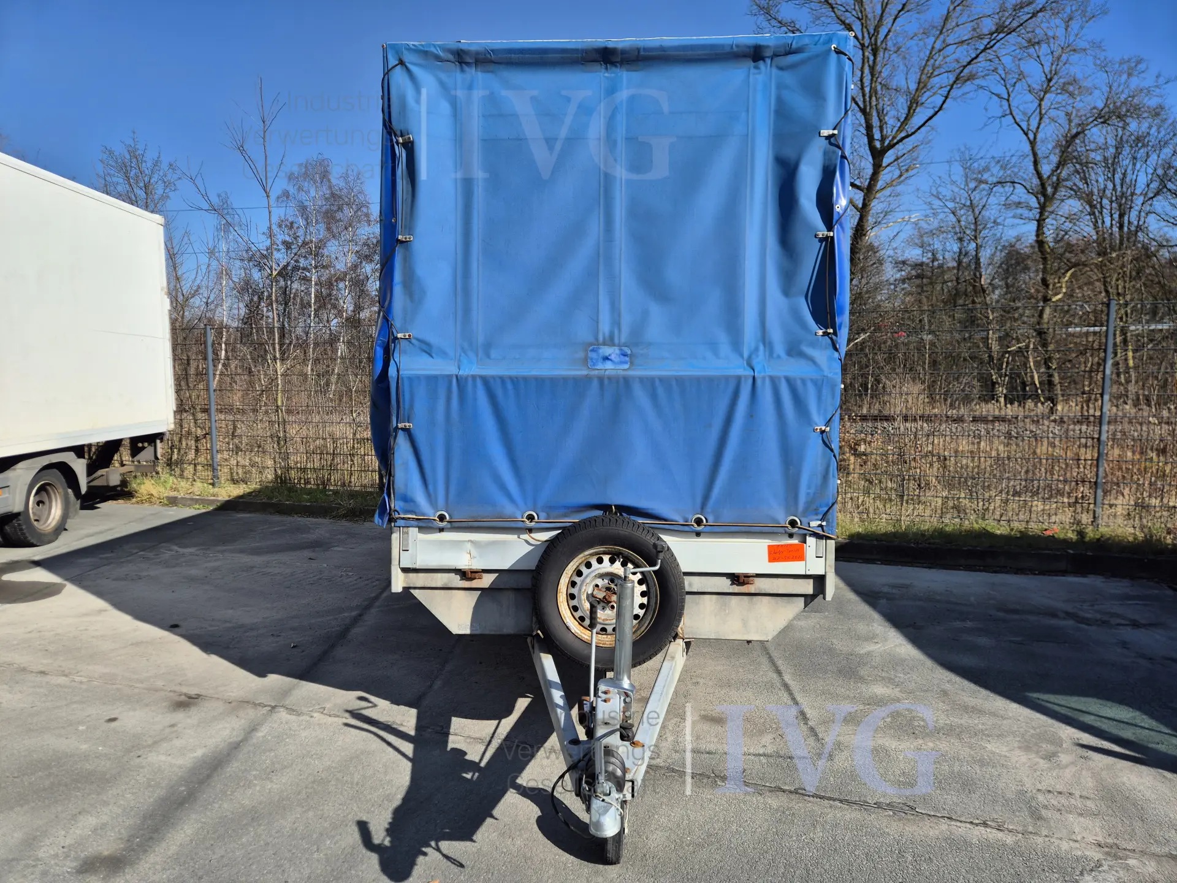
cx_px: 588
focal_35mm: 23
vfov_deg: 58.9
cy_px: 442
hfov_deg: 73.9
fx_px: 782
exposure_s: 1/2020
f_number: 1.8
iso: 25
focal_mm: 5.4
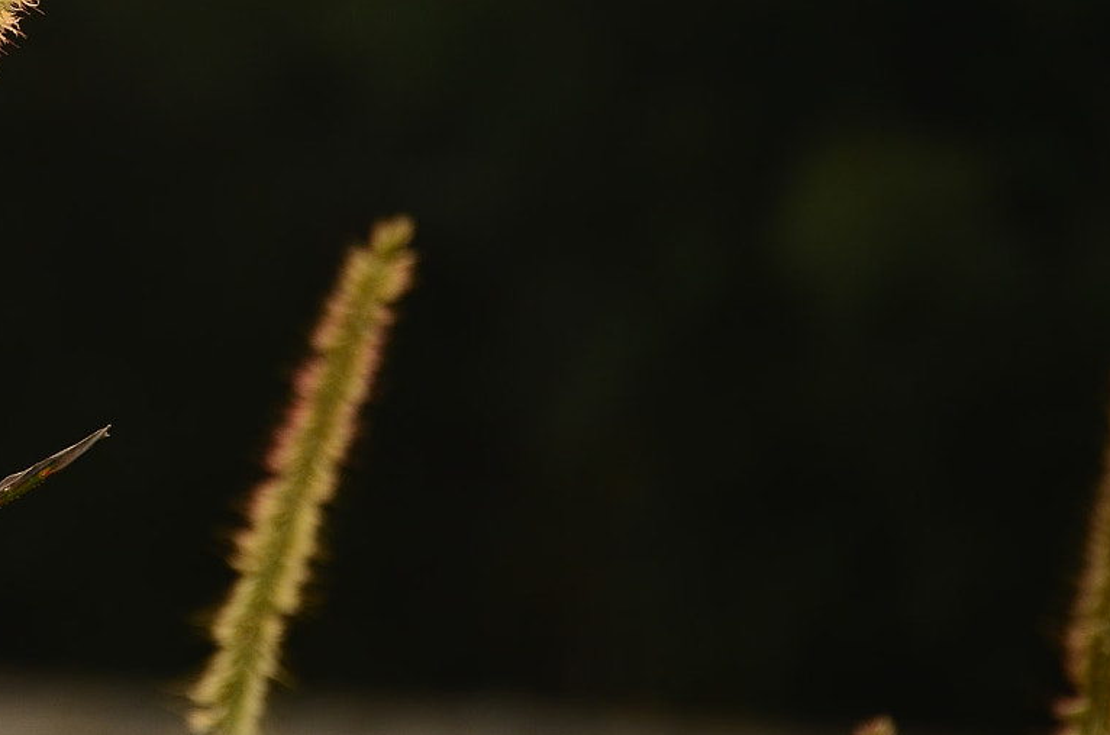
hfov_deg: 6.3
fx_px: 10122
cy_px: 163
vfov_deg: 4.2
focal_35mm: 329
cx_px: 142
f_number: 5.6
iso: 140
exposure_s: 1/400
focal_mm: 105
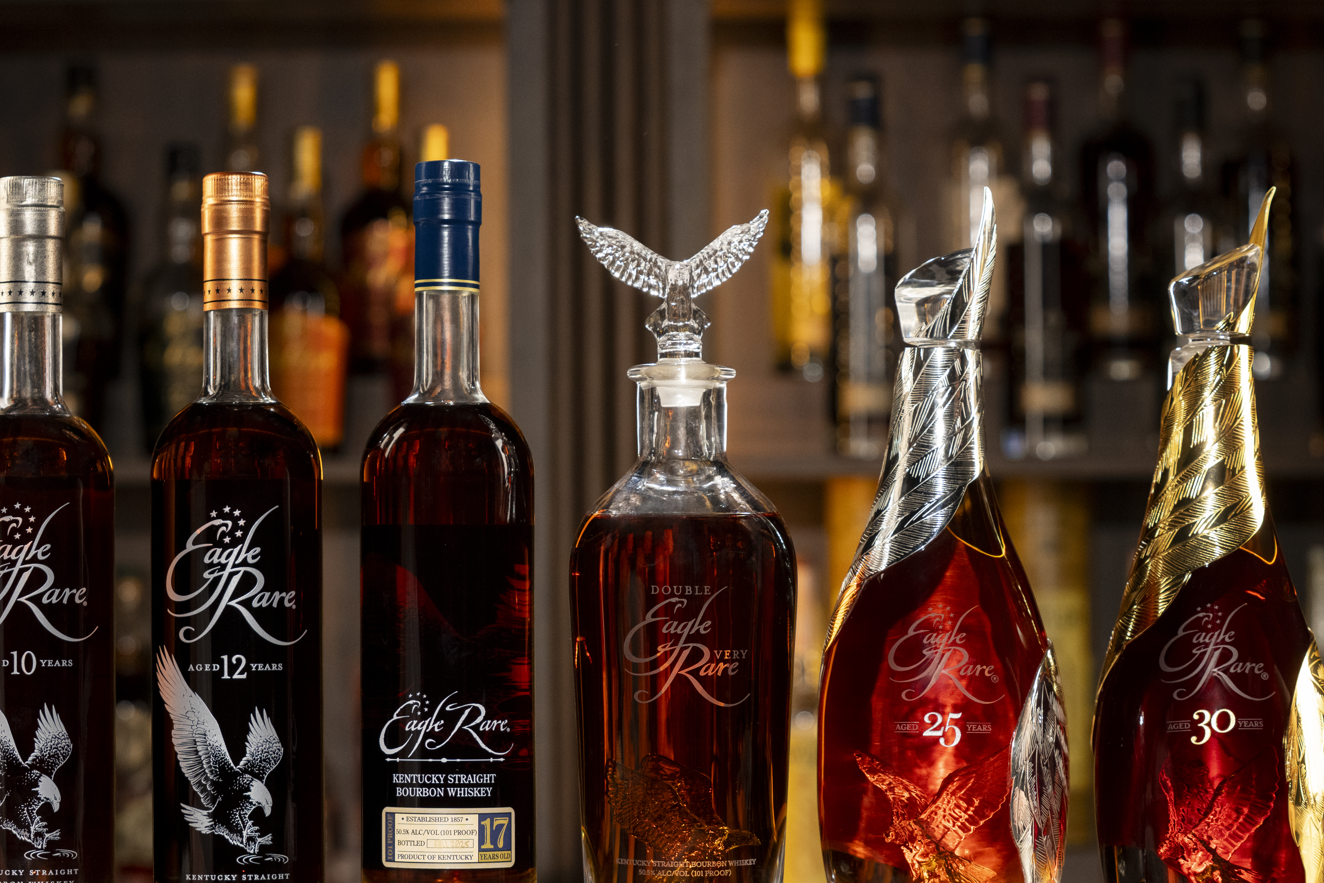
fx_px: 3310
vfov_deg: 15.2
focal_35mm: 90
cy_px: 459
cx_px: 644
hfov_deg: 22.6
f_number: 5
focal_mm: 70
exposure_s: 1/125
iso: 1600
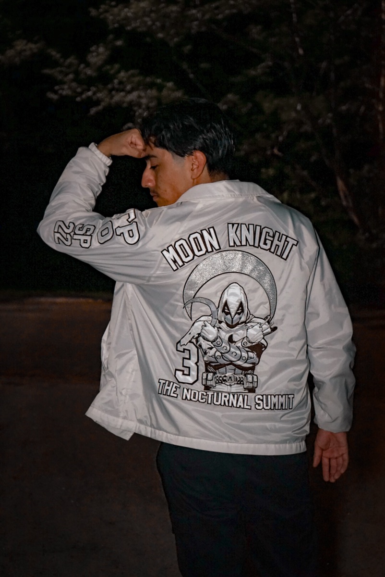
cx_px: 192
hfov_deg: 24.7
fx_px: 881
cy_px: 288
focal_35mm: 55
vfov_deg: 36.2
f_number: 5
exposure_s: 1/60
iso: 5000
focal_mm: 55
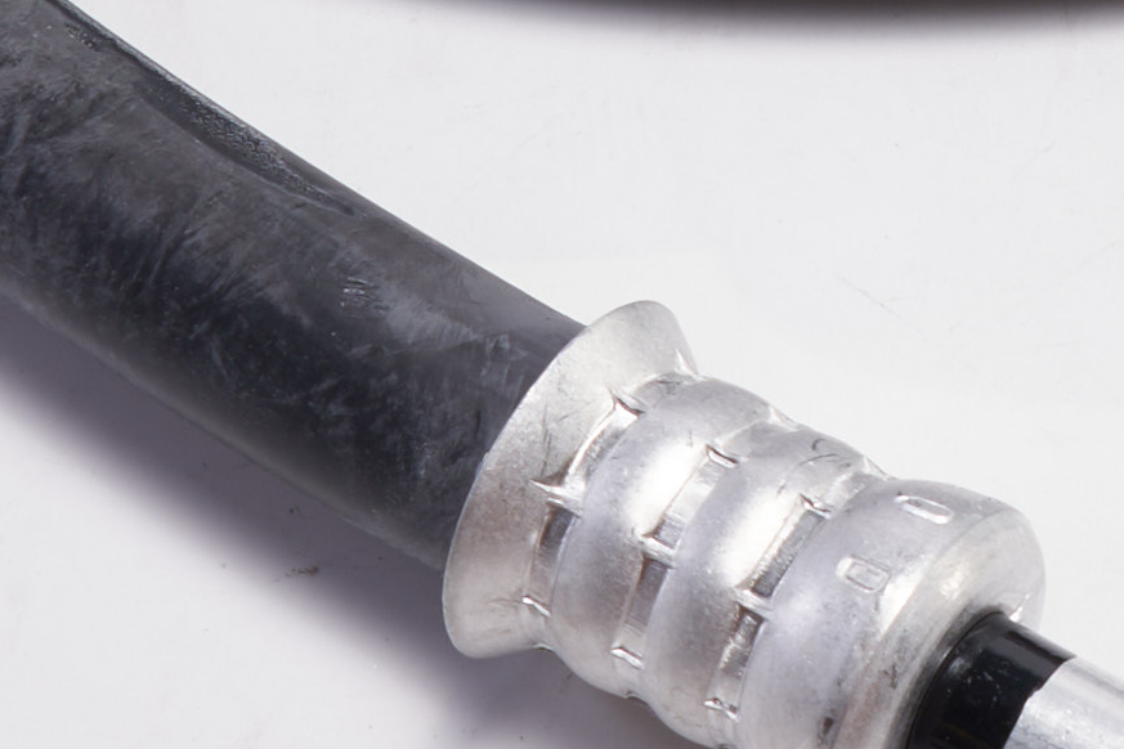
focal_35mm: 213
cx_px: 1559
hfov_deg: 9.5
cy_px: -803
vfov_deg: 6.3
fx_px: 6650
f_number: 13
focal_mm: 31
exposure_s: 1/125
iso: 64
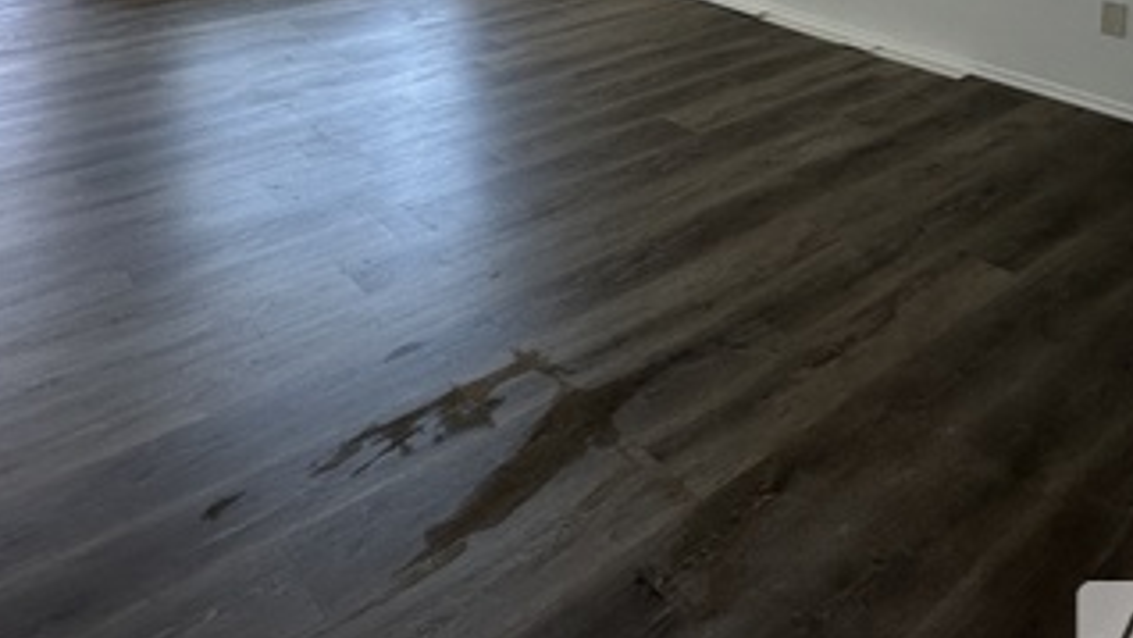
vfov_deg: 30.1
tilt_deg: -6.0
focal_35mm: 32
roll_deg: +0.0
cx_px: 465
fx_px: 962
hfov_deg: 60.6
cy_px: -168
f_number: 2.2
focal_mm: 2.22
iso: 64
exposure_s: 1/99
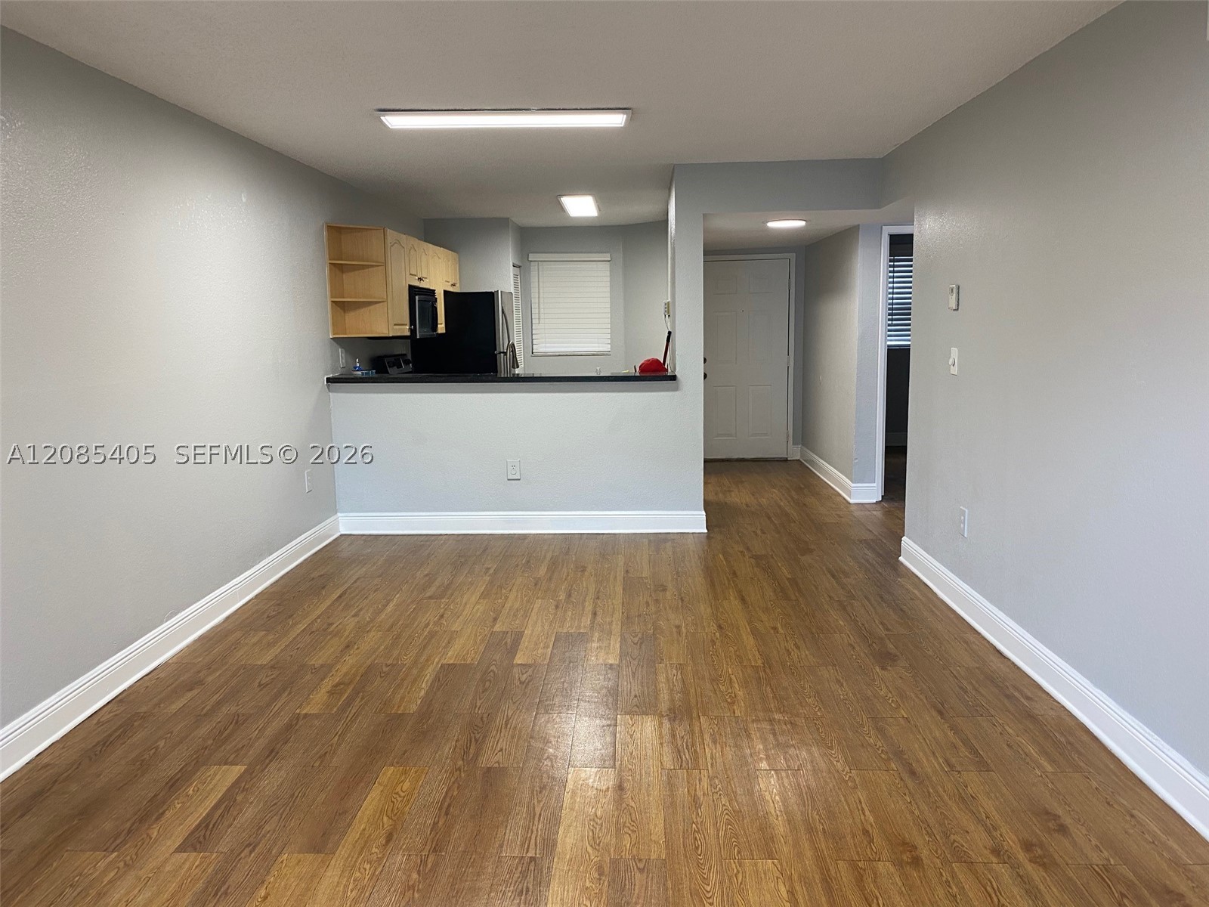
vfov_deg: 53.1
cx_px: 604
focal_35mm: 26
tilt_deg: -8.3
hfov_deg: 67.3
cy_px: 454
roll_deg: +1.8
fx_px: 908
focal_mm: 4.25
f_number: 1.8
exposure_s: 1/60
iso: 80
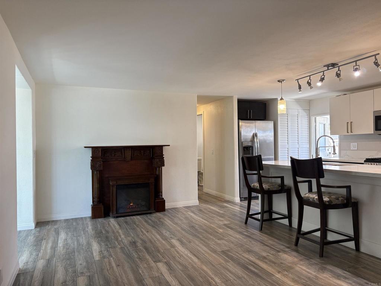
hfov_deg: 67.3
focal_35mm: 26
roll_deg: +0.7
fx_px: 286
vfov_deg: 53.1
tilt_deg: +0.6
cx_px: 190
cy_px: 143
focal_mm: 5.96
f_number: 1.6
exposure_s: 1/120
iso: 125
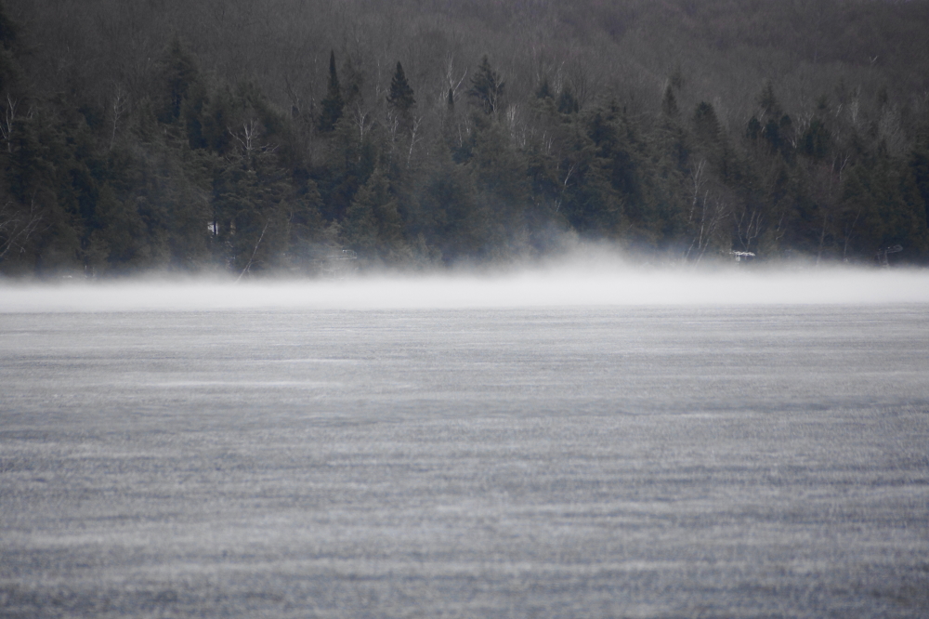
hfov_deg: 5.5
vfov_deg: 3.7
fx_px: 9673
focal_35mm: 375
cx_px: 464
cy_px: 310
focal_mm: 250
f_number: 6.3
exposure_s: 1/400
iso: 250
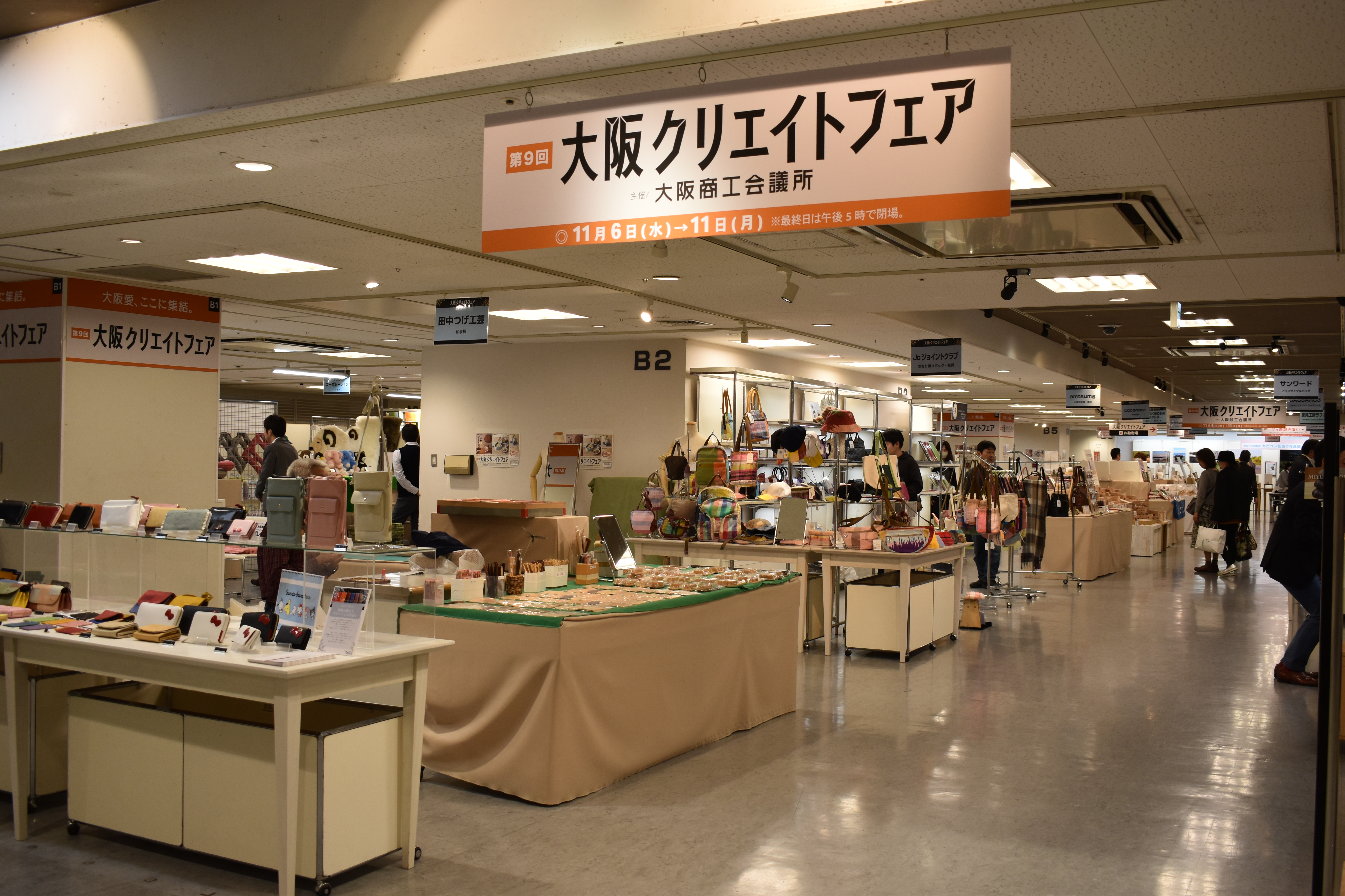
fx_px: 1289
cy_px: 448
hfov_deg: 55.1
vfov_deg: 38.4
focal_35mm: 34
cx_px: 672
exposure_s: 1/125
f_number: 5.6
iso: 400
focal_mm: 23
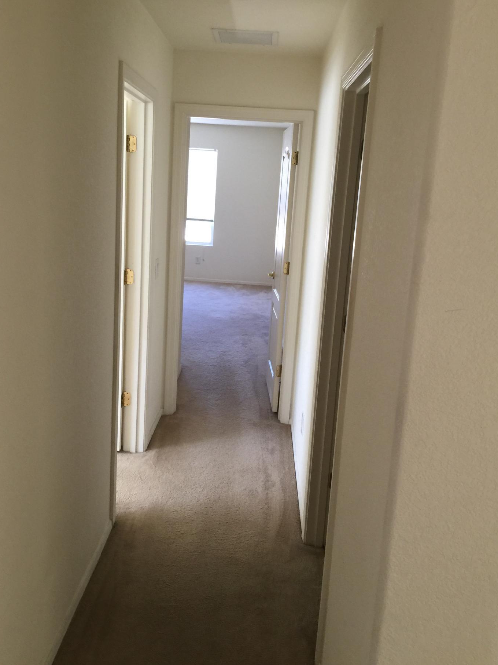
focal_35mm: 32
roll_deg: -3.8
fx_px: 614
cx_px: 237
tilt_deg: -7.3
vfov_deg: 56.7
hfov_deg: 44.1
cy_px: 302
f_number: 2.2
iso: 40
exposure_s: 1/15
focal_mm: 4.15
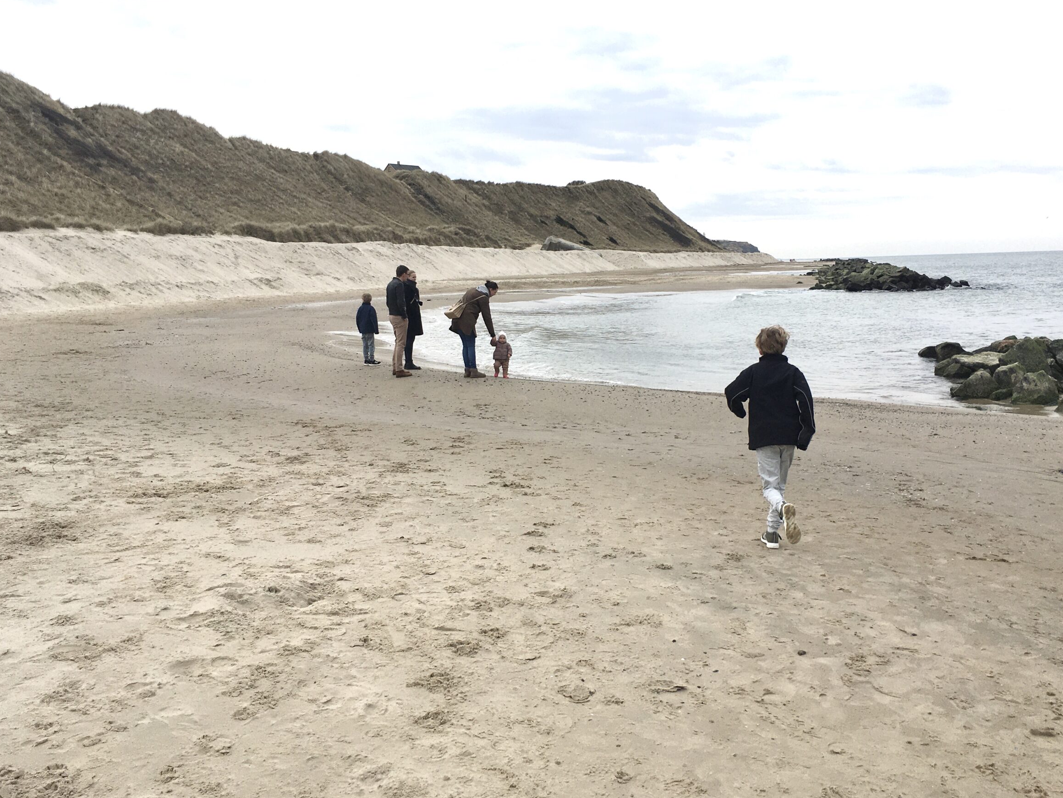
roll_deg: +2.4
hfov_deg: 56.8
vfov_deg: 44.2
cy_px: 383
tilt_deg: -6.7
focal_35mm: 32
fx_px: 983
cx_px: 572
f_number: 2.2
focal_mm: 4.15
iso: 25
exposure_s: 1/1832
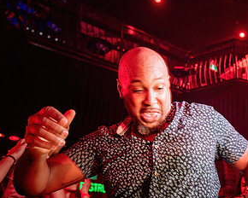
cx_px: 227
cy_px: 141
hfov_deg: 38.1
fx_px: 330
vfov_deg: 33.0
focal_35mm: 45
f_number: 3.2
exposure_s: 1/40
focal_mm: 24
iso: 800
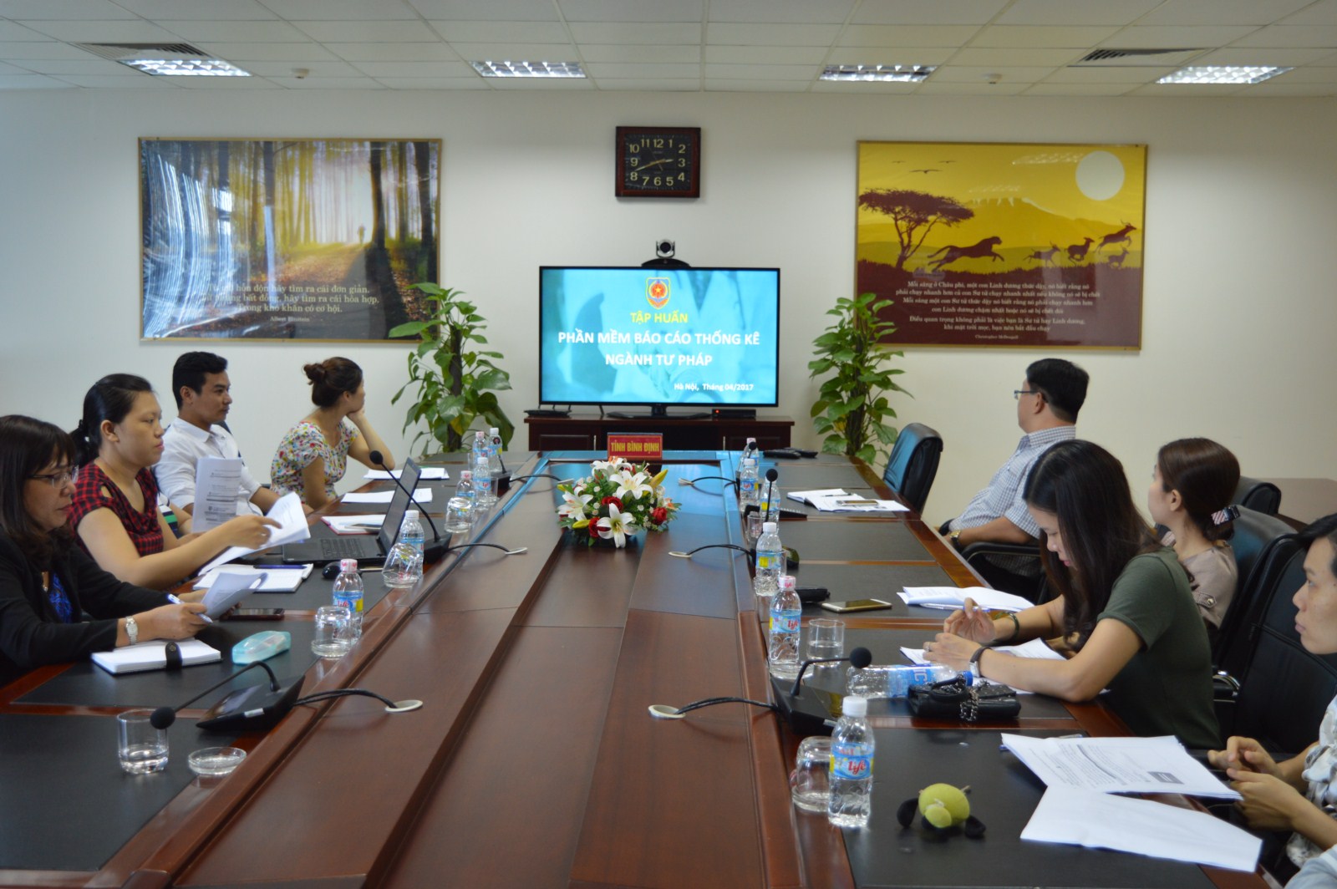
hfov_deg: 45.0
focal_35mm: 44
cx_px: 668
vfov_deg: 30.8
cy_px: 444
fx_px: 1614
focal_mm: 29
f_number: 4.5
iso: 400
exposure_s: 1/25
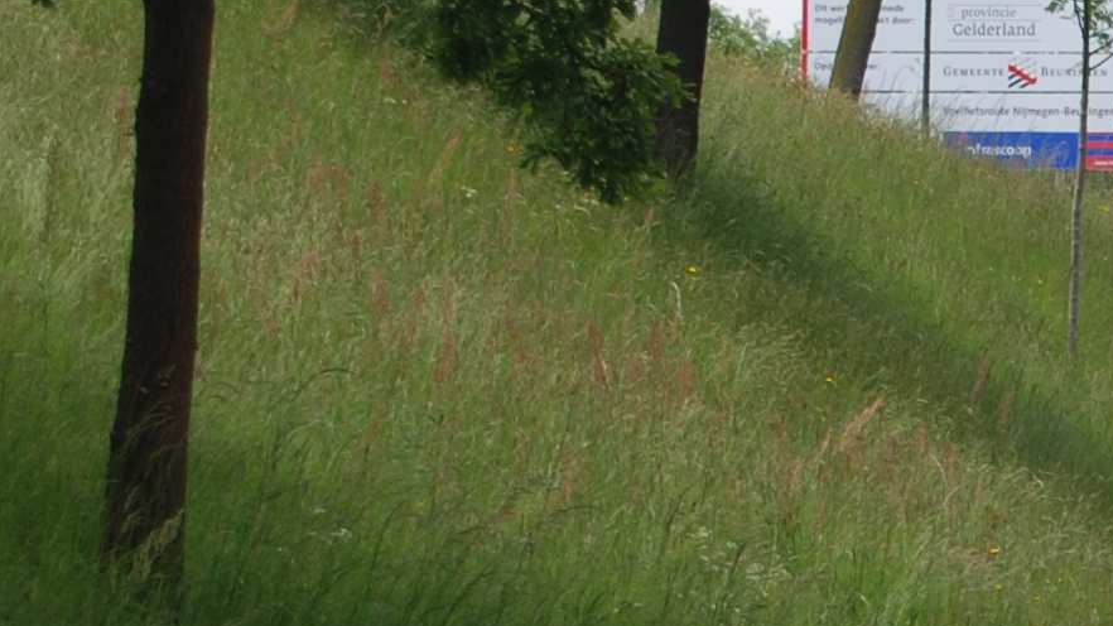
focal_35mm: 304
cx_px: 1473
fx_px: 8971
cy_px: 825
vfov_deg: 4.0
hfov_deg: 7.0
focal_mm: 44
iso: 100
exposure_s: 1/200
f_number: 7.1
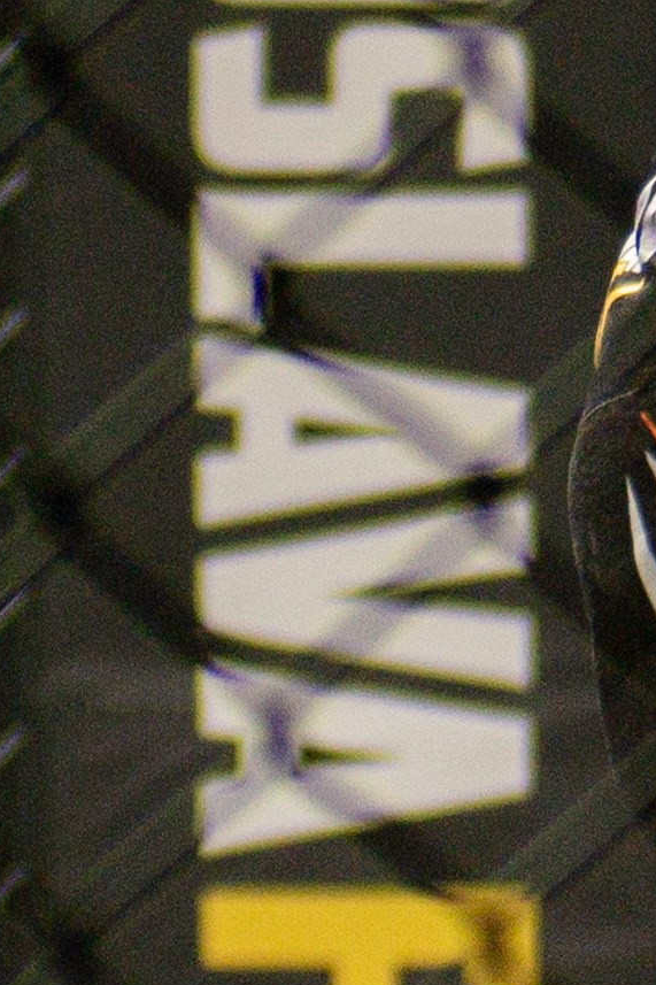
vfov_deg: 3.4
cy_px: -843
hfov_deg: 2.2
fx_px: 16679
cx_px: 1634
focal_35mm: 610
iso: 2000
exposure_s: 1/640
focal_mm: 80
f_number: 4
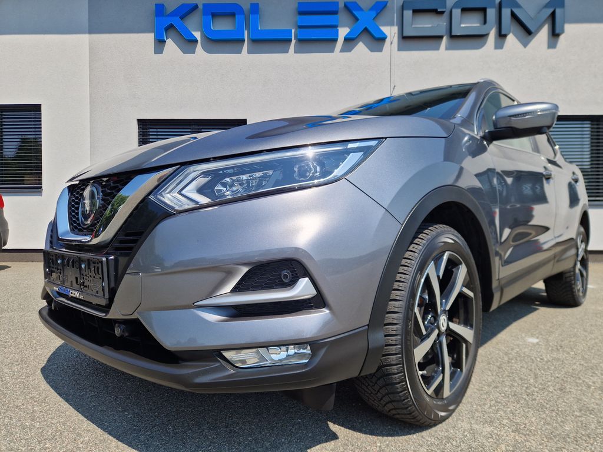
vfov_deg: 58.9
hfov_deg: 73.9
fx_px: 401
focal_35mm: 23
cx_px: 302
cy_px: 226
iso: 50
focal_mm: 5.4
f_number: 1.8
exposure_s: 1/1244
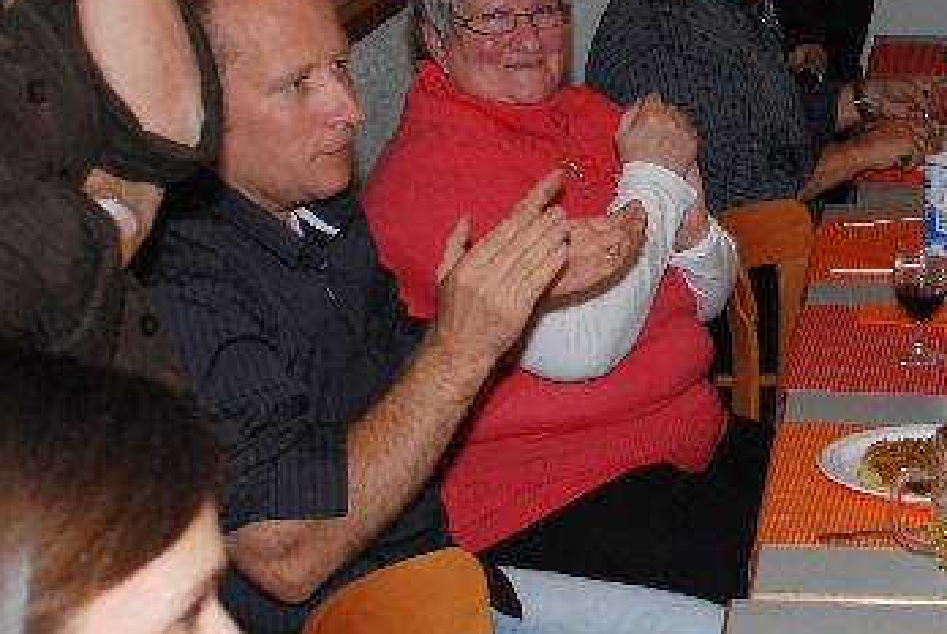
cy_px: 110
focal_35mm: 97
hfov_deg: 20.3
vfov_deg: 14.1
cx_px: 977
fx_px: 2555
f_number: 4
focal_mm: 22
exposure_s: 1/60
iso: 200
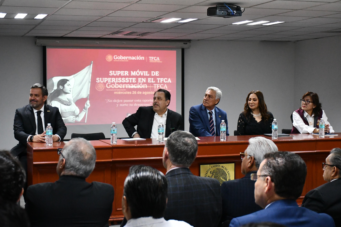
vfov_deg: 21.6
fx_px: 597
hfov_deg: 31.9
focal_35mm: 63
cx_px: 170
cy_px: 114
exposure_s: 1/125
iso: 6400
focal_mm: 42
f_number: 5.6
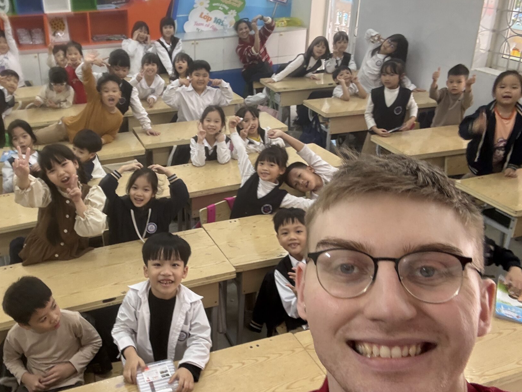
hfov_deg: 50.2
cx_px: 165
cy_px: 182
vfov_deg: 39.6
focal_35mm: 36
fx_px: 543
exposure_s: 1/50
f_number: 1.9
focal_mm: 2.69
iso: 125
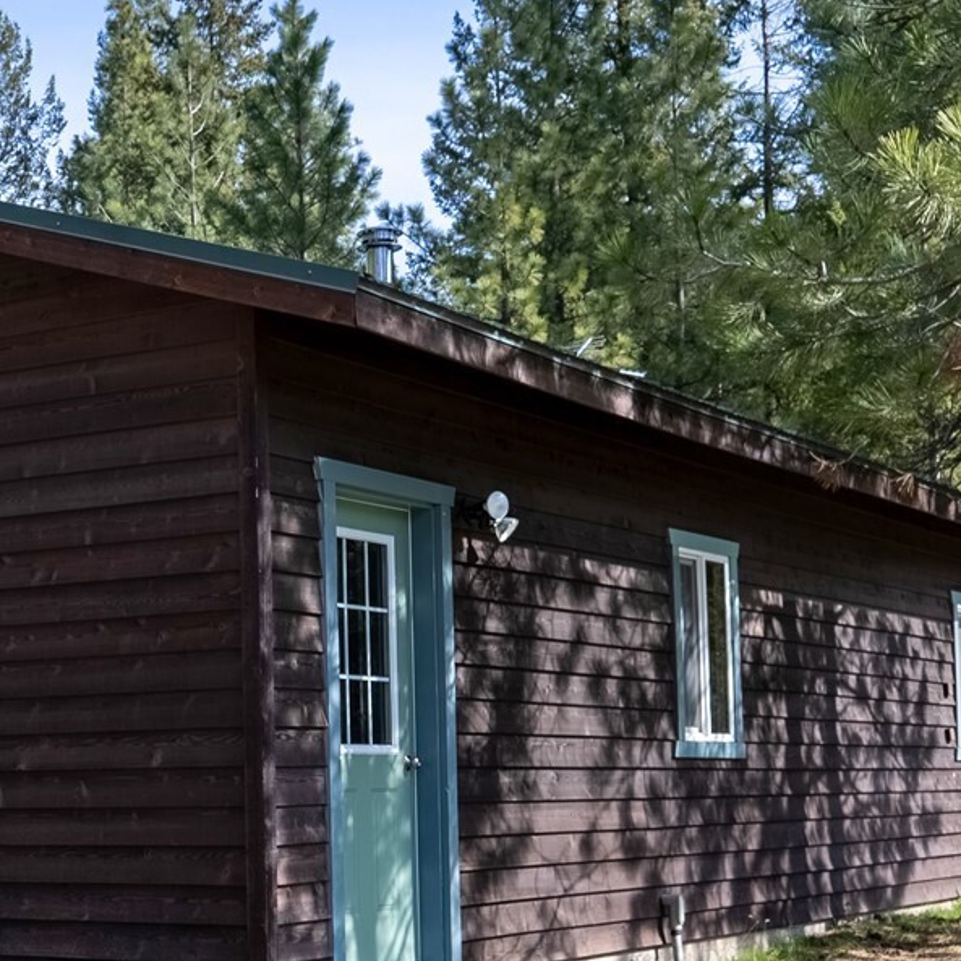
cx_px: 77
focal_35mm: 69
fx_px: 2159
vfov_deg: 24.9
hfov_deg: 24.3
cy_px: 655
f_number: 8
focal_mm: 28.3
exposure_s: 1/3200
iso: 100
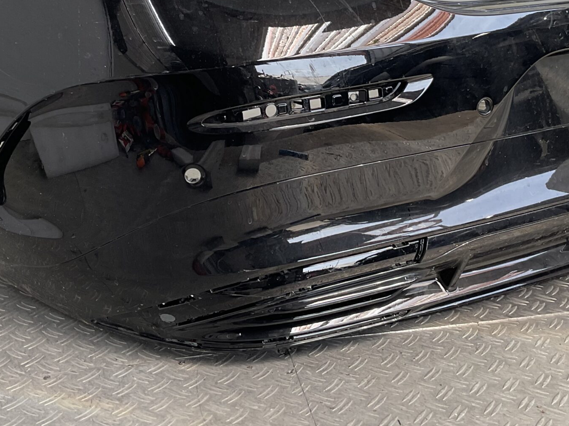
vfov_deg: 25.8
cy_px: 55
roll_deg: -0.2
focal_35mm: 55
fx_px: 904
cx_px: 321
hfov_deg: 34.9
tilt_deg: -10.4
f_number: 1.8
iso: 16
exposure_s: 1/119
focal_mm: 3
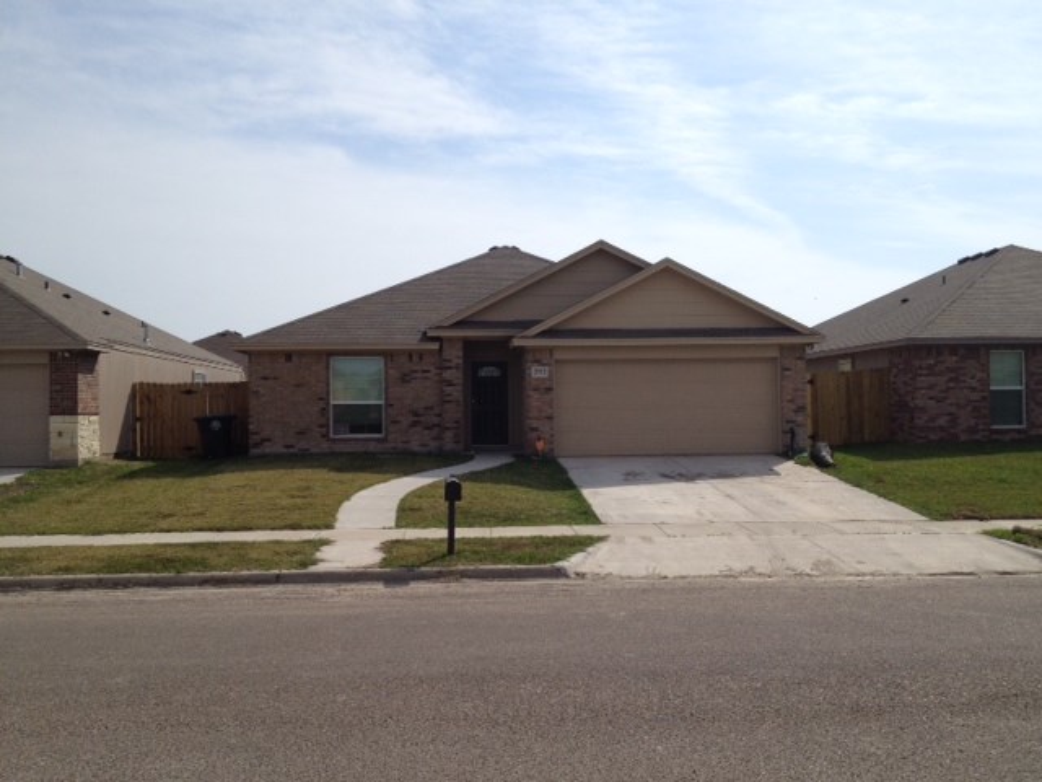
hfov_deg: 52.6
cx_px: 521
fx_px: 1054
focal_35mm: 35
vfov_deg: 40.7
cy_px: 391
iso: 50
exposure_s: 1/3247
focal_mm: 4.28
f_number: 2.4
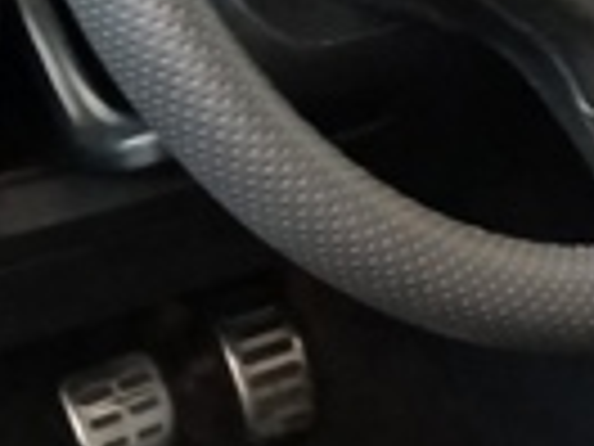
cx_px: 590
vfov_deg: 9.5
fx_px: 2694
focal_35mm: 157
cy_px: 180
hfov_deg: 12.4
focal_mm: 3.98
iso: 320
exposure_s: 1/24
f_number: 1.8
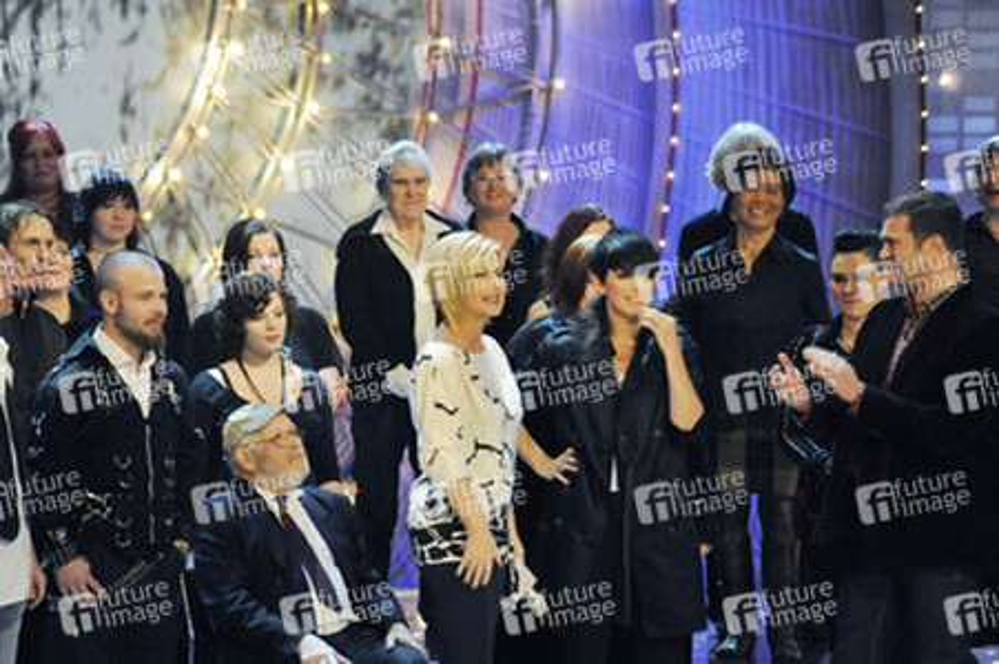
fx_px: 6932
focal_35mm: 250
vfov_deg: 5.5
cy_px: 332
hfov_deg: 8.2
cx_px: 500
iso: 5000
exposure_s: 1/100
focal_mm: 250
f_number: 5.6
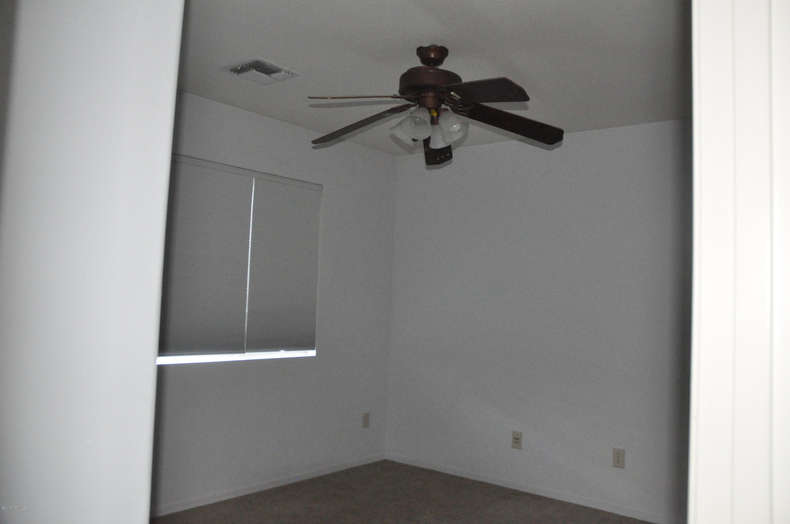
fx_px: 592
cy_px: 262
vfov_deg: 47.8
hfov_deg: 67.4
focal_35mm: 27
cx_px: 395
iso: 3200
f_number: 5.6
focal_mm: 18
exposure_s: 1/60
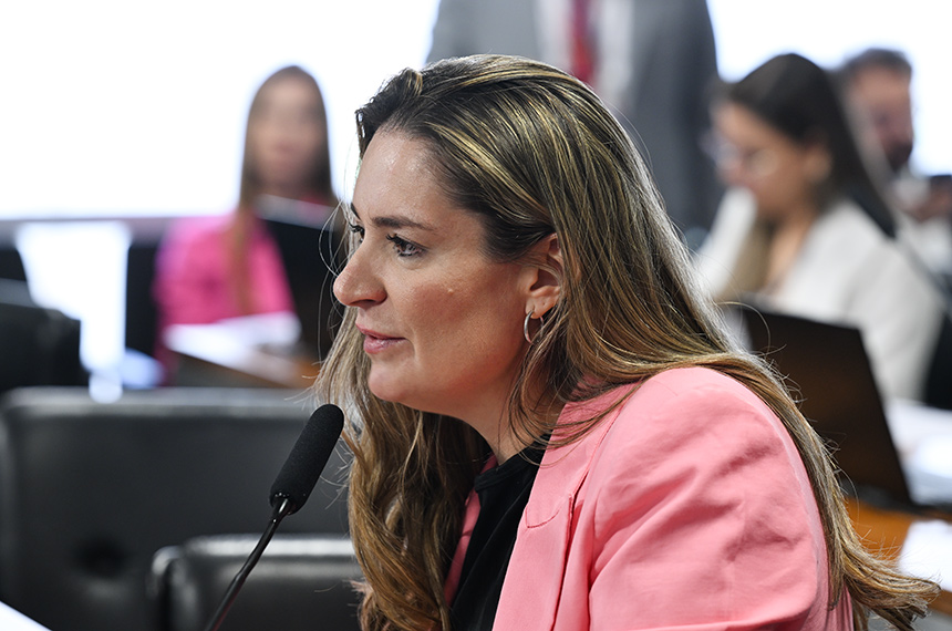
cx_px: 476
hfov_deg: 13.3
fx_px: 4091
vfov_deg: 8.8
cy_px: 316
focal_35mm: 155
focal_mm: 155
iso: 800
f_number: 4.5
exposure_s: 1/60
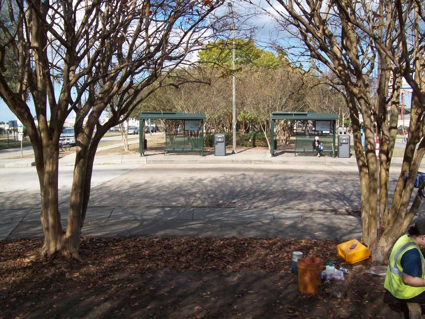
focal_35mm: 36
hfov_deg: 51.4
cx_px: 212
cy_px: 160
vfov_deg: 39.7
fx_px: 442
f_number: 4.8
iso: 80
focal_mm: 6
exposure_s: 1/367
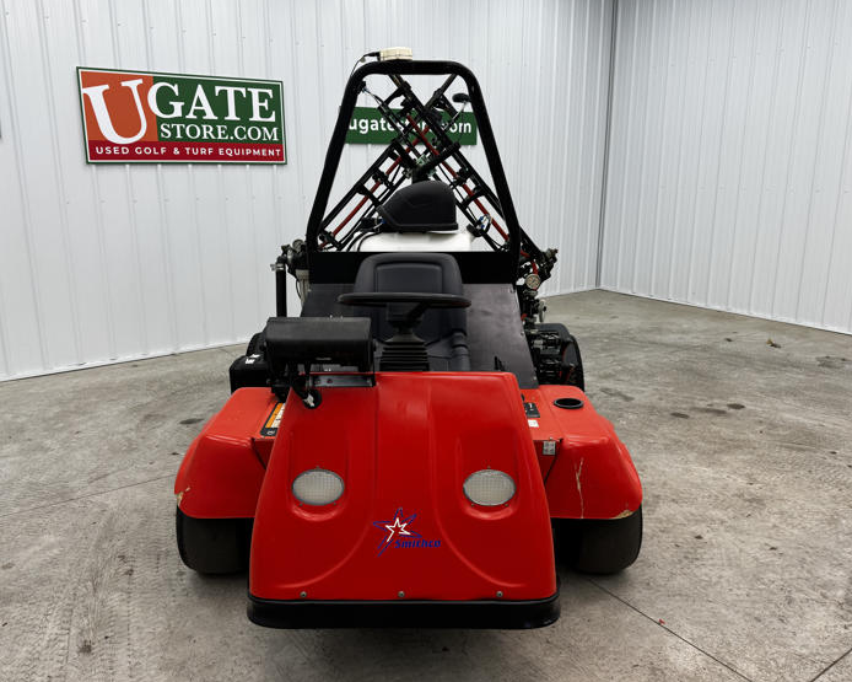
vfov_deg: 53.2
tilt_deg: -14.0
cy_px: 327
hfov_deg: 64.1
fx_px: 681
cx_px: 412
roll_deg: -0.6
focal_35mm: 27
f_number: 1.78
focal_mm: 6.76
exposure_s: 1/120
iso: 64
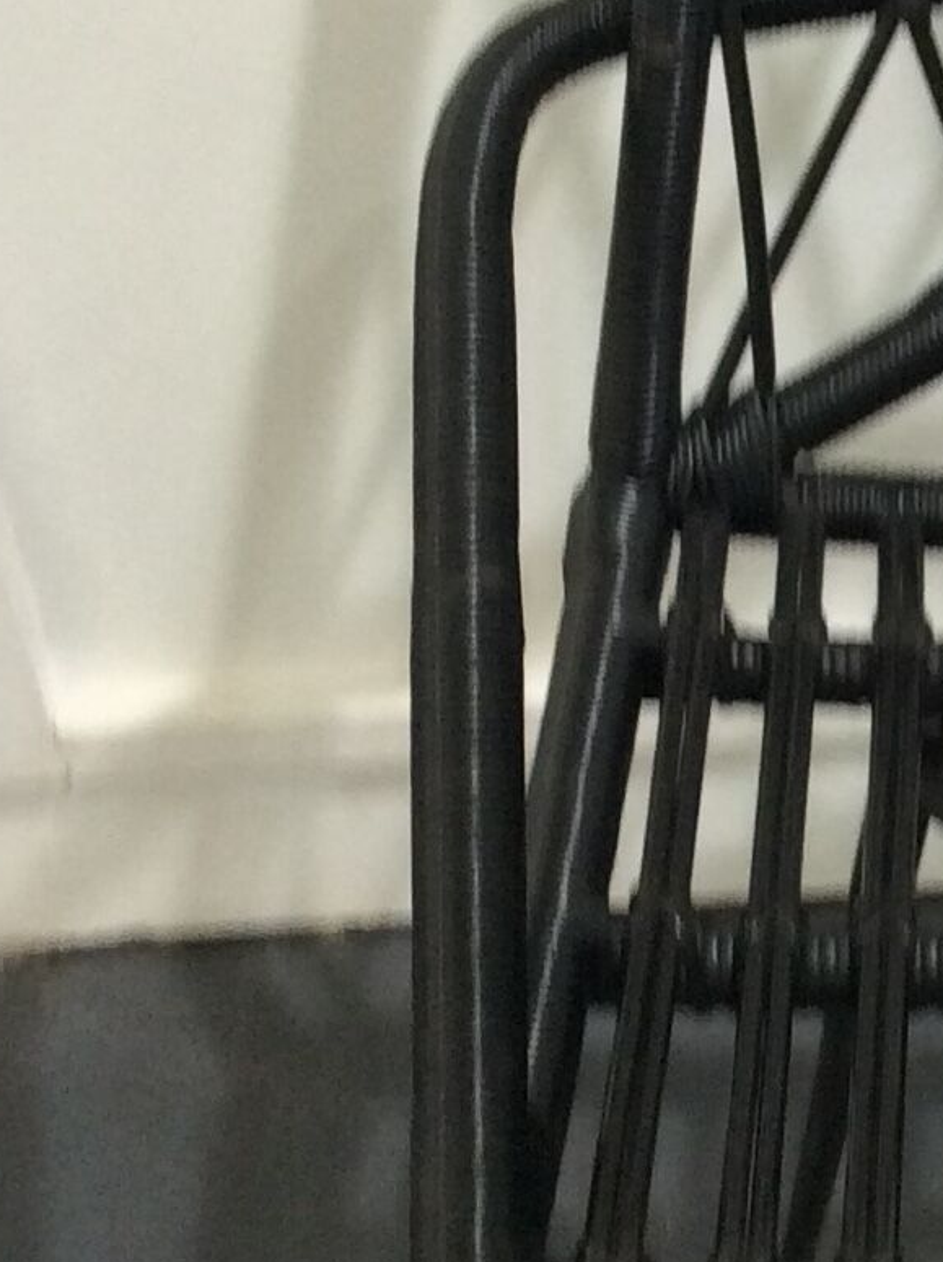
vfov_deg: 18.4
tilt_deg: -43.4
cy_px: 490
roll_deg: -0.7
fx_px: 3896
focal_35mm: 107
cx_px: 1397
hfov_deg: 13.1
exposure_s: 1/25
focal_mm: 3.3
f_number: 2.4
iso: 64
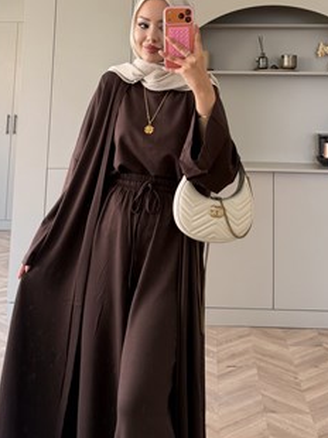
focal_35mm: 32
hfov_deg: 43.9
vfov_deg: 56.3
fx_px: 405
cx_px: 136
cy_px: 167
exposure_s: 1/121
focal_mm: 6.76
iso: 125
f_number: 1.78
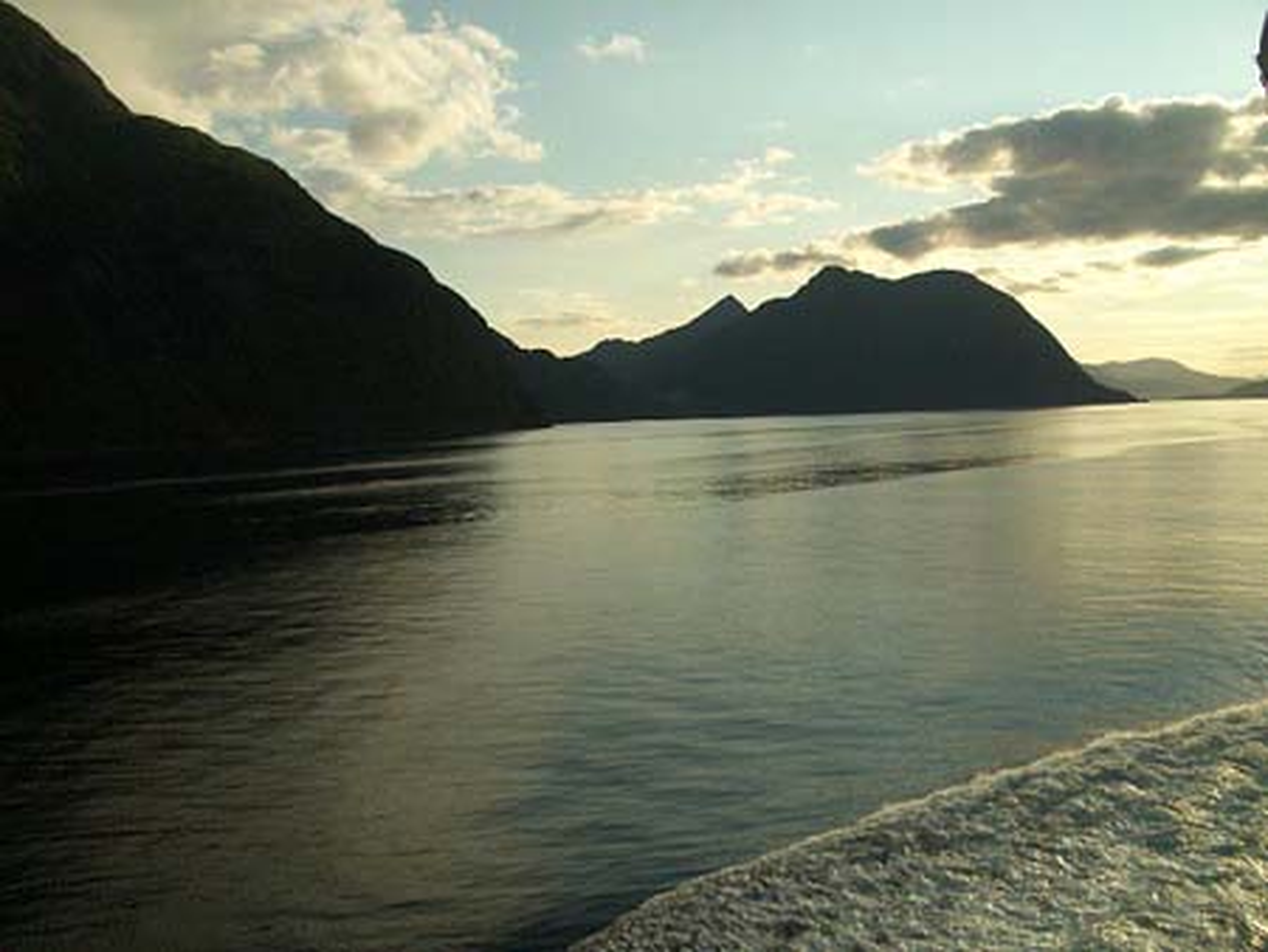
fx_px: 1283
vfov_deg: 40.7
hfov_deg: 52.6
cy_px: 476
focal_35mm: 35
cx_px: 634
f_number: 4.3
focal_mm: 5.8
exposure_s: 1/1600
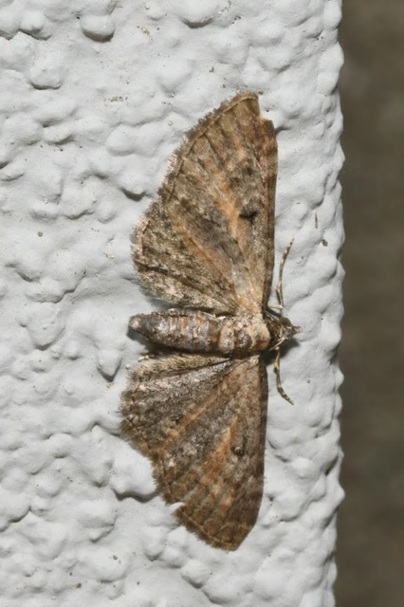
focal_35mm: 158
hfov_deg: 8.7
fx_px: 2654
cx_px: 202
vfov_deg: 13.0
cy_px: 304
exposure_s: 1/60
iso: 250
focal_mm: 105
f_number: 32
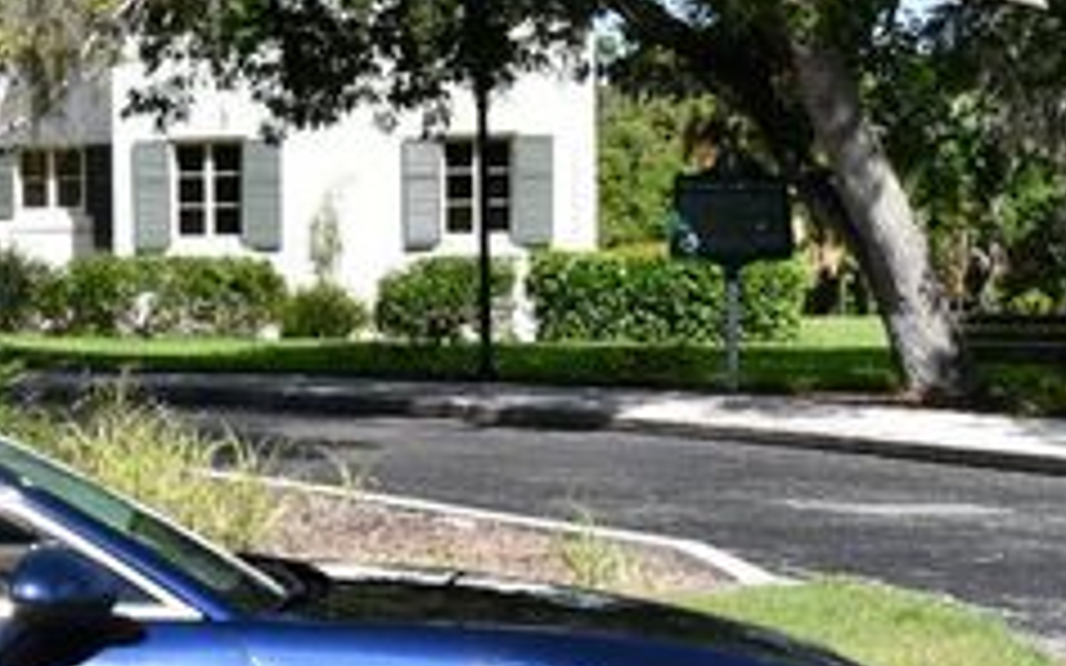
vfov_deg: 9.9
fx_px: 3834
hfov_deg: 15.1
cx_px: -292
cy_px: 324
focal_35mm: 132
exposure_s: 1/250
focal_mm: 24
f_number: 8
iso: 125
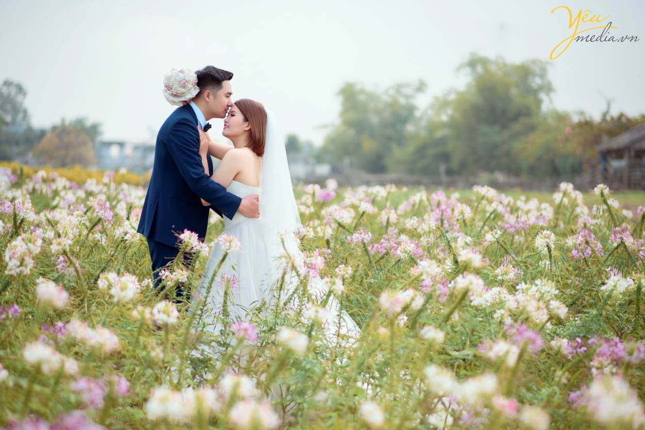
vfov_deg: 16.1
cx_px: 322
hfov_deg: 23.9
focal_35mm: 85
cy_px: 215
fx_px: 1523
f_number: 2.2
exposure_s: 1/1250
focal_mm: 85
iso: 100
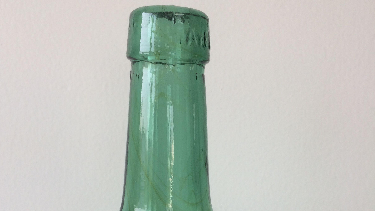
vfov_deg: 27.0
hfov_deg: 47.4
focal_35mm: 43
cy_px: 177
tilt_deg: -11.3
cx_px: 185
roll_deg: +0.4
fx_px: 428
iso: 32
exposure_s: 1/165
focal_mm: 4.15
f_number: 2.2
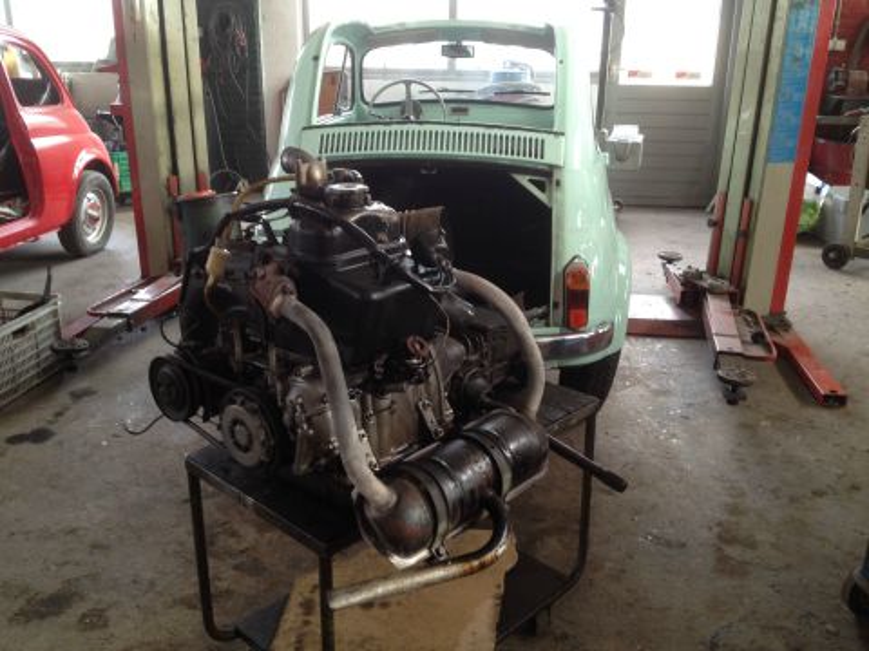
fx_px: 879
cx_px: 434
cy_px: 326
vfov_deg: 40.7
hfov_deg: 52.6
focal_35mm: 35
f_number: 2.4
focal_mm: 4.28
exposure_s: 1/20
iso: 64
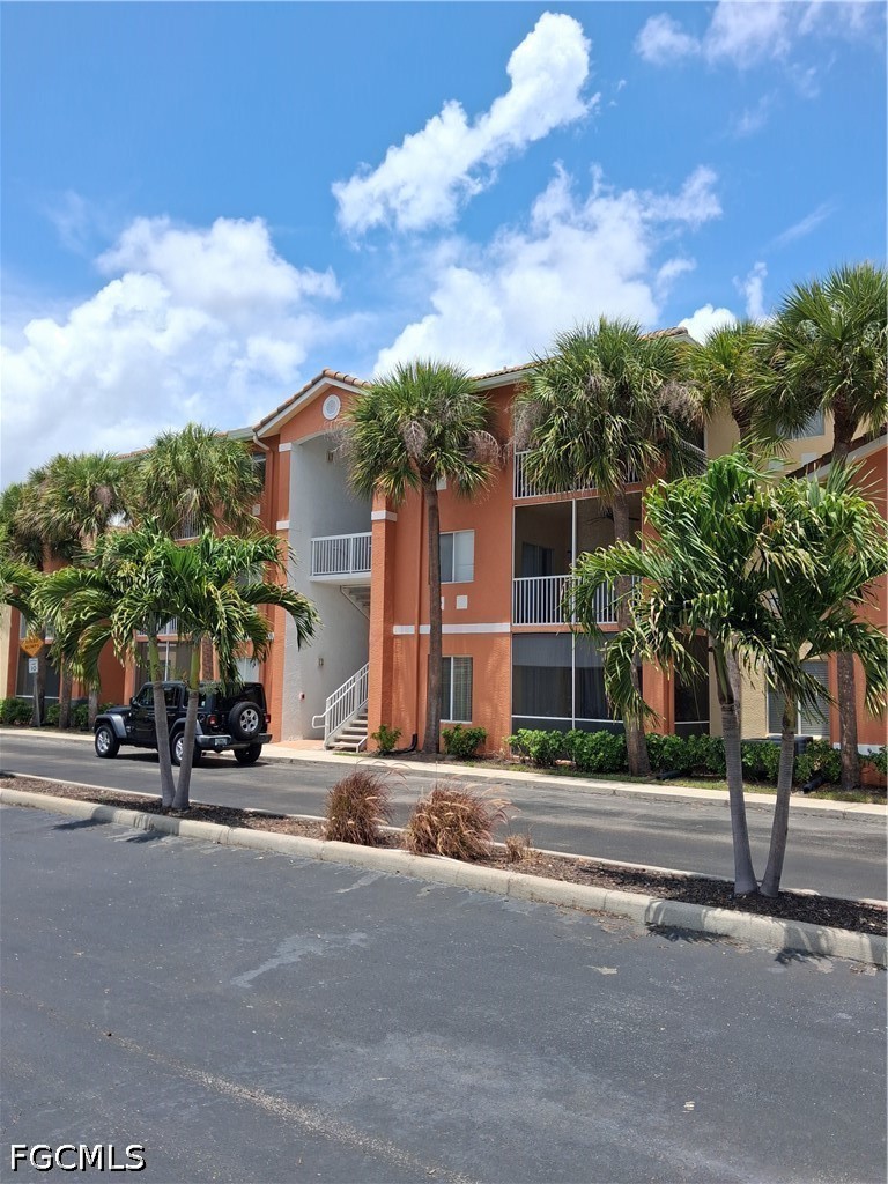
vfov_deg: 65.3
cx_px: 444
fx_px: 924
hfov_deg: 51.4
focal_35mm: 27
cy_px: 592
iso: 25
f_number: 1.8
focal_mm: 4
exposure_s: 1/723
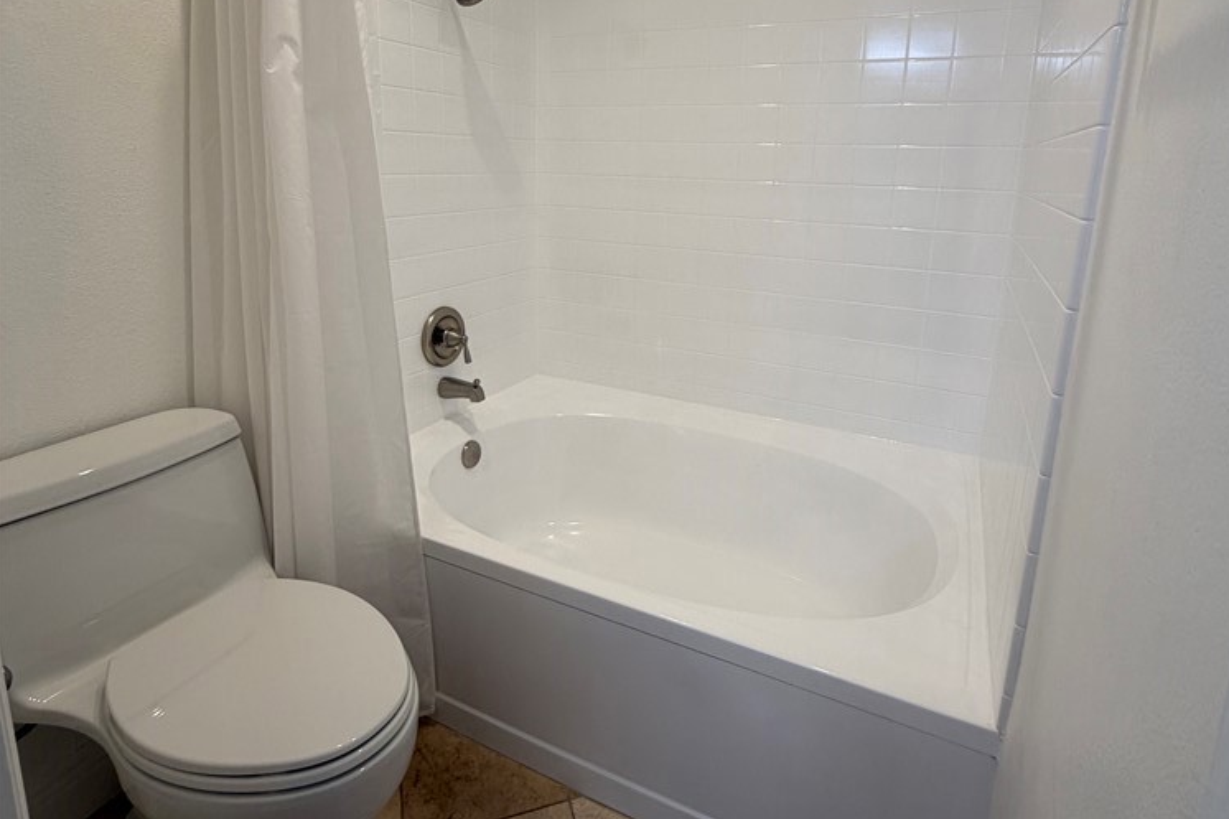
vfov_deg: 60.9
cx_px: 631
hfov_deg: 84.0
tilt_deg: -10.9
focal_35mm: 20
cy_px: 295
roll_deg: -1.0
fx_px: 683
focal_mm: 2.22
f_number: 2.2
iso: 100
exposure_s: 1/120
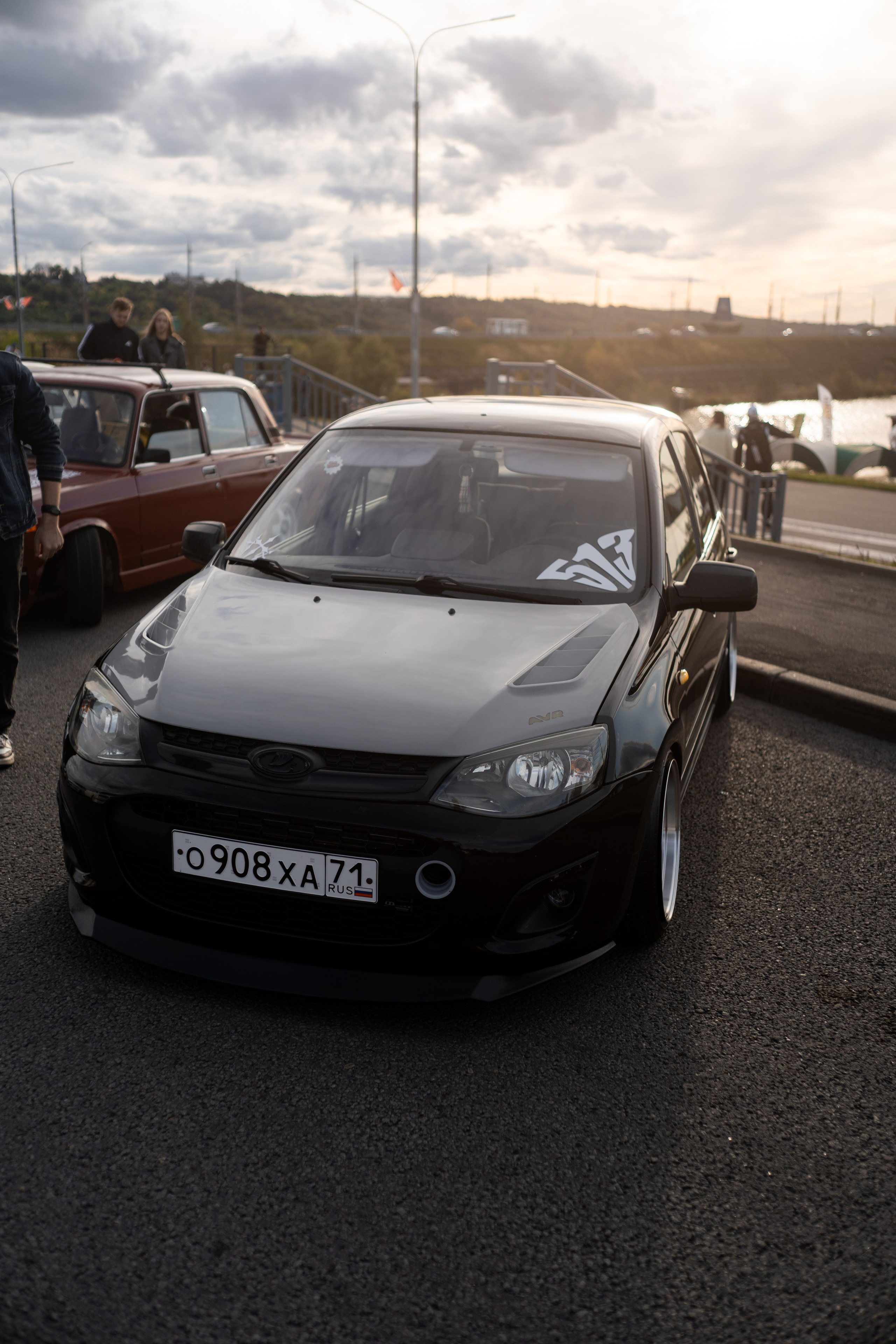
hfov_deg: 37.9
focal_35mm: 35
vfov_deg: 54.4
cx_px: 448
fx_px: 1307
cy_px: 672
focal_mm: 35
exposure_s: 1/2000
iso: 100
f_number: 2.2
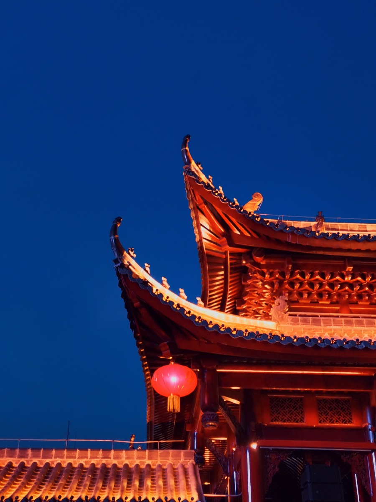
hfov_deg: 29.7
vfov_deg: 38.9
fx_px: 710
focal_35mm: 49
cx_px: 188
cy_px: 251
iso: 50
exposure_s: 1/10
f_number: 1.8
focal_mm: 4.75
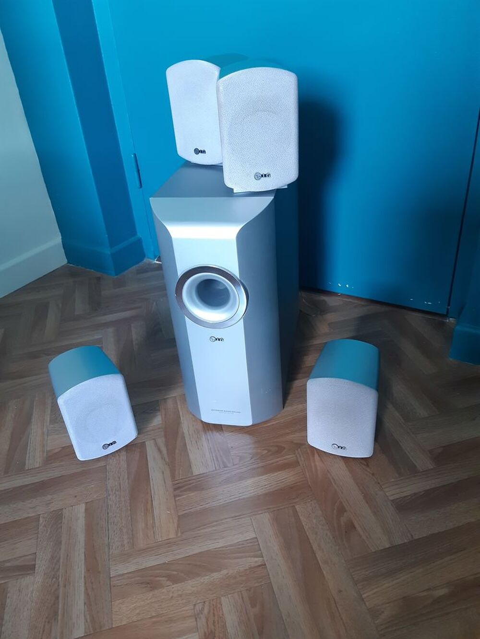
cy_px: 320
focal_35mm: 26
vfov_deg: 67.3
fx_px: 481
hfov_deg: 53.1
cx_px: 240
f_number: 1.7
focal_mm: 3.92
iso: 250
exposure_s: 1/25
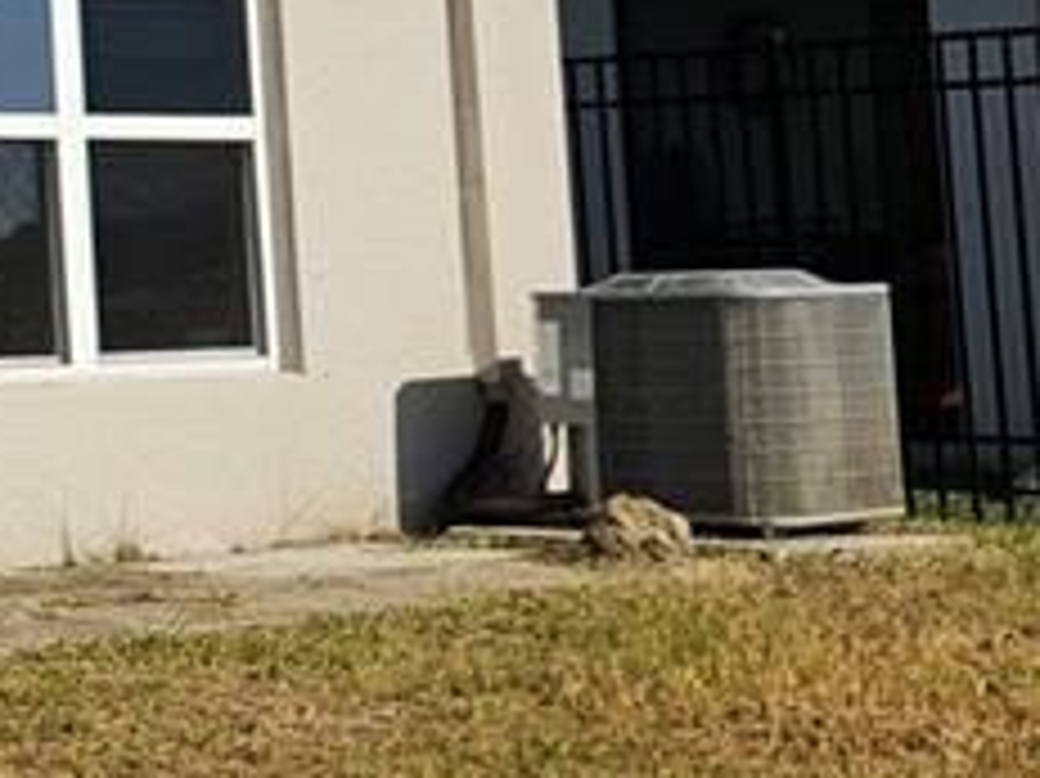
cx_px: -896
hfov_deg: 16.0
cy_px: 94
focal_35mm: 102
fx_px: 3063
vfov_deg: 14.4
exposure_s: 1/3026
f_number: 1.8
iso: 25
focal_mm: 5.4
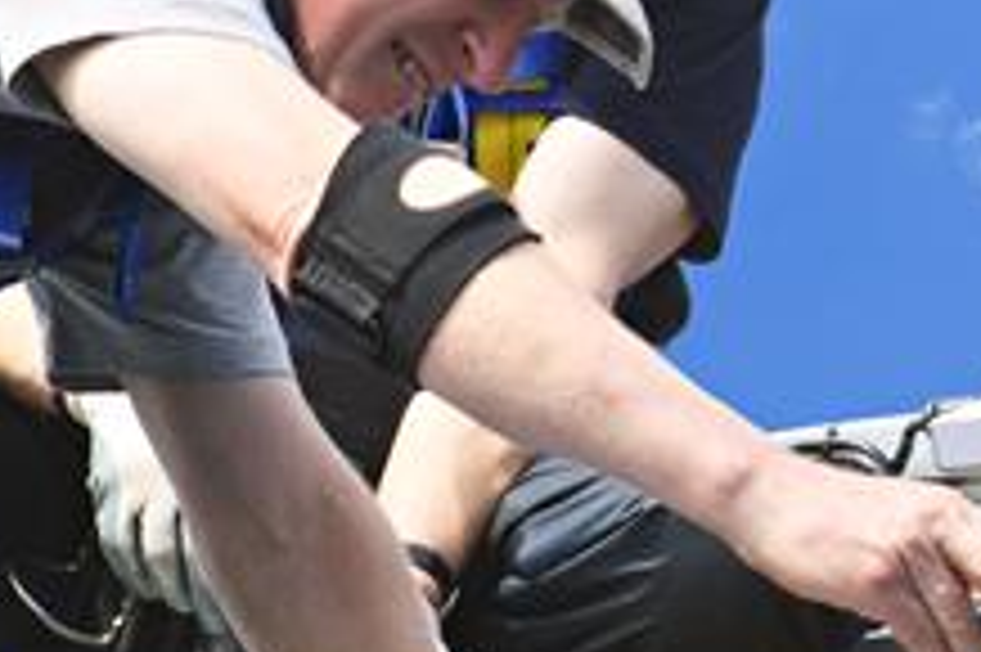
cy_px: 355
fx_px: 28508
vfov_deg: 1.3
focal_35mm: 1047
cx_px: 716
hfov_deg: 2.0
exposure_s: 1/160
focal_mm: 190
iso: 200
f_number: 11
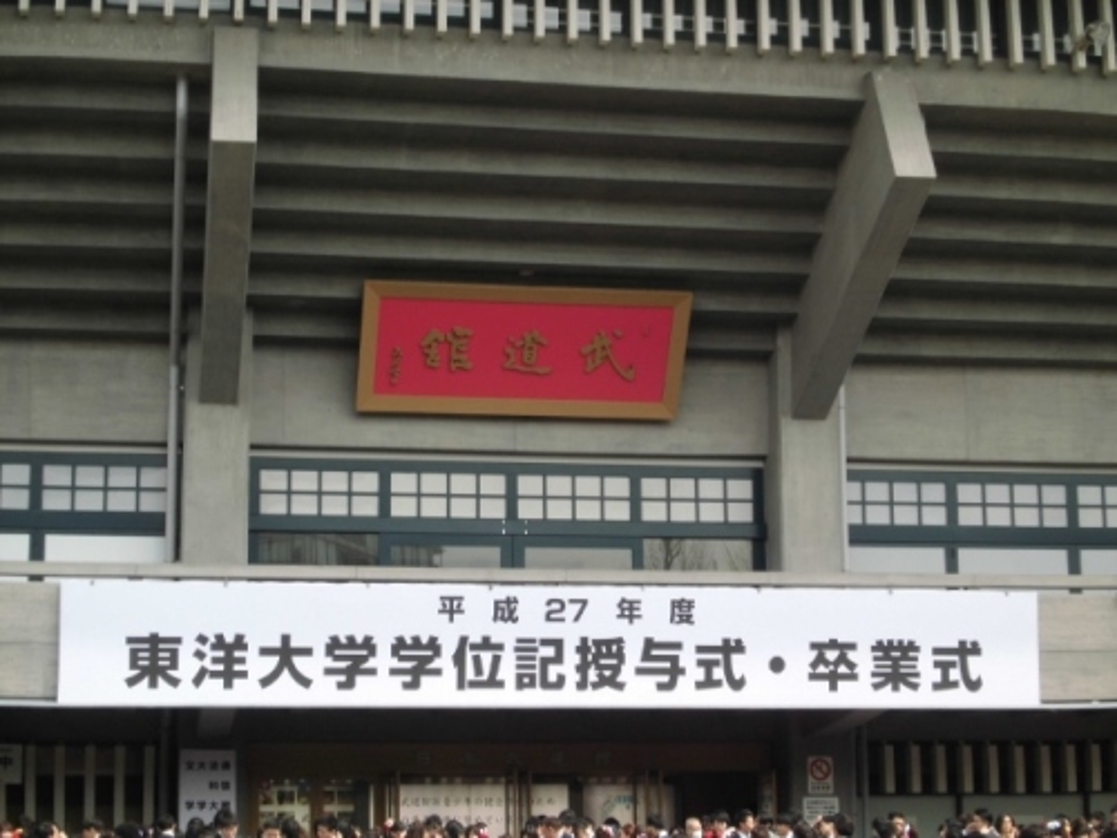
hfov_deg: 26.7
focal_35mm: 73
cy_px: 419
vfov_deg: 20.2
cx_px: 558
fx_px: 2356
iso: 100
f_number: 4.4
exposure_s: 1/200
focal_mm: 13
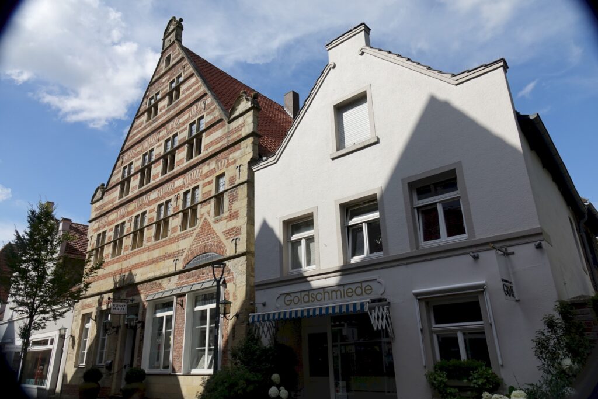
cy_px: 200
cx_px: 299
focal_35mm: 24
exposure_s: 1/640
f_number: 4
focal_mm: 8.8
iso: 100
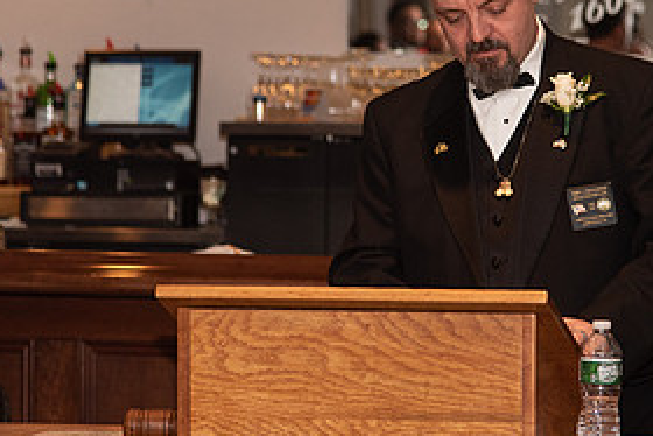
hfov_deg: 9.9
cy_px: 129
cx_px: 480
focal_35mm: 207
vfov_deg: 6.6
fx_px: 3757
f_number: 4
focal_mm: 100
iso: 800
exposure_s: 1/200
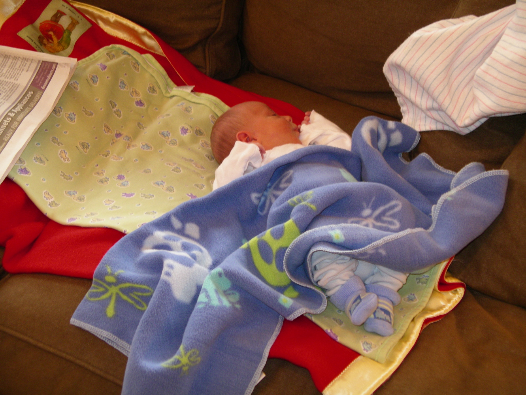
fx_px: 1095
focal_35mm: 72
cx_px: 263
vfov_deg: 20.5
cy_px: 198
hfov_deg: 27.0
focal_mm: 14.9
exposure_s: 1/3.33
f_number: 3.5
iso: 200
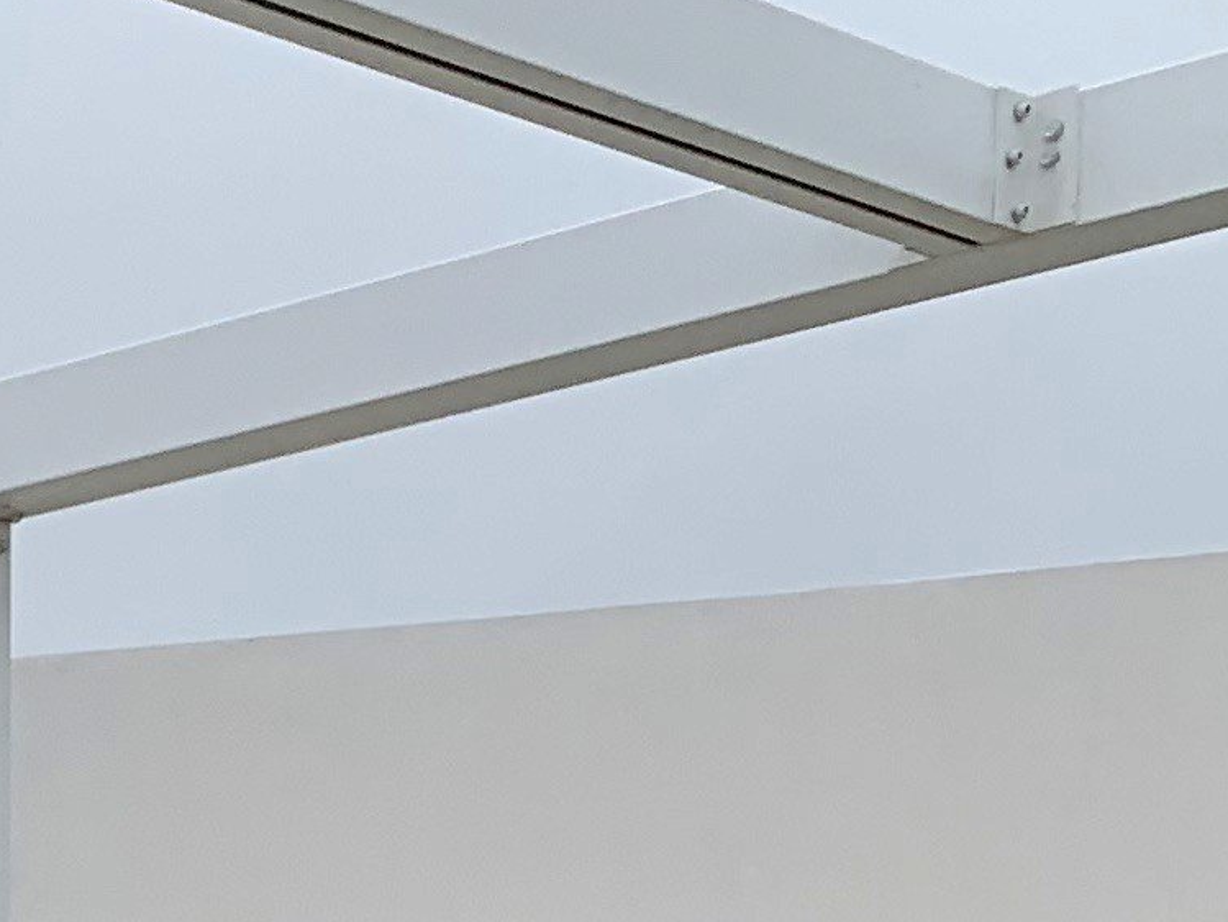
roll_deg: +0.9
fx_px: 4967
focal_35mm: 140
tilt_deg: -5.7
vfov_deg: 9.4
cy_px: 2234
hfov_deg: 12.1
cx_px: -1405
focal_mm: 4.25
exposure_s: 1/4902
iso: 25
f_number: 1.8
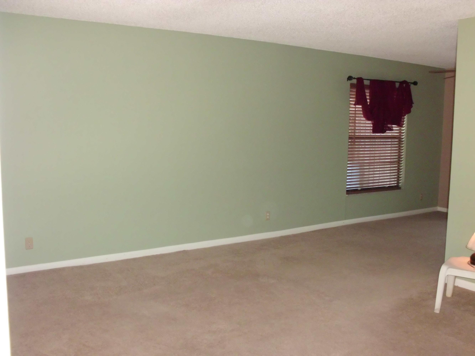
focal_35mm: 36
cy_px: 178
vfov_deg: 39.7
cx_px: 238
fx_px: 494
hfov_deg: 51.4
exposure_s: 1/60
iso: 400
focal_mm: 6.3
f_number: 2.9
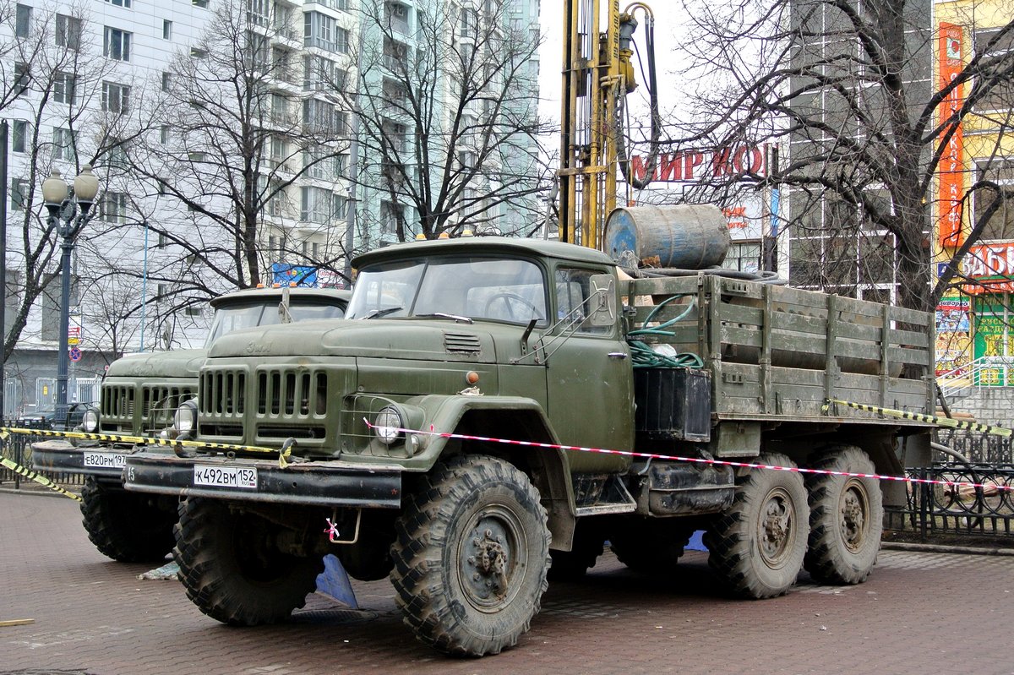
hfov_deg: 41.9
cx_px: 507
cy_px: 338
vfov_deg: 28.6
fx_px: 1323
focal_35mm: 47
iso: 140
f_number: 4.5
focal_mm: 17.5
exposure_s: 1/60
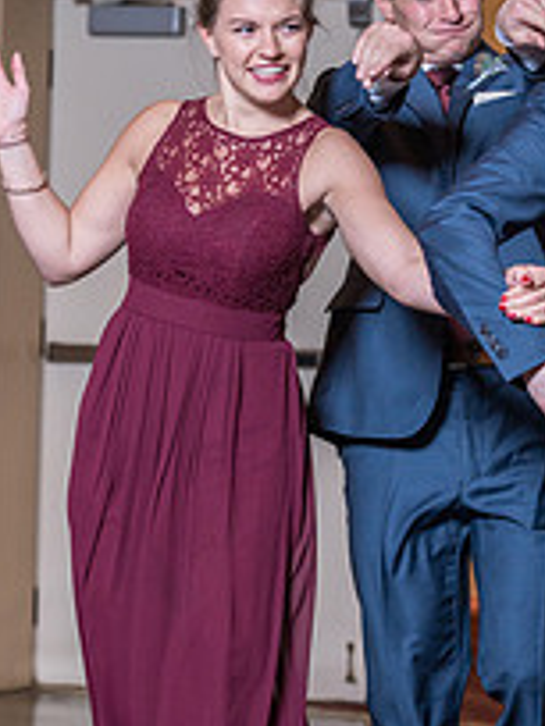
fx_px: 3821
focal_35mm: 182
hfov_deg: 8.1
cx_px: 406
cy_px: 424
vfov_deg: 10.9
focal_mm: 86
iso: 2000
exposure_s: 1/250
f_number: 4
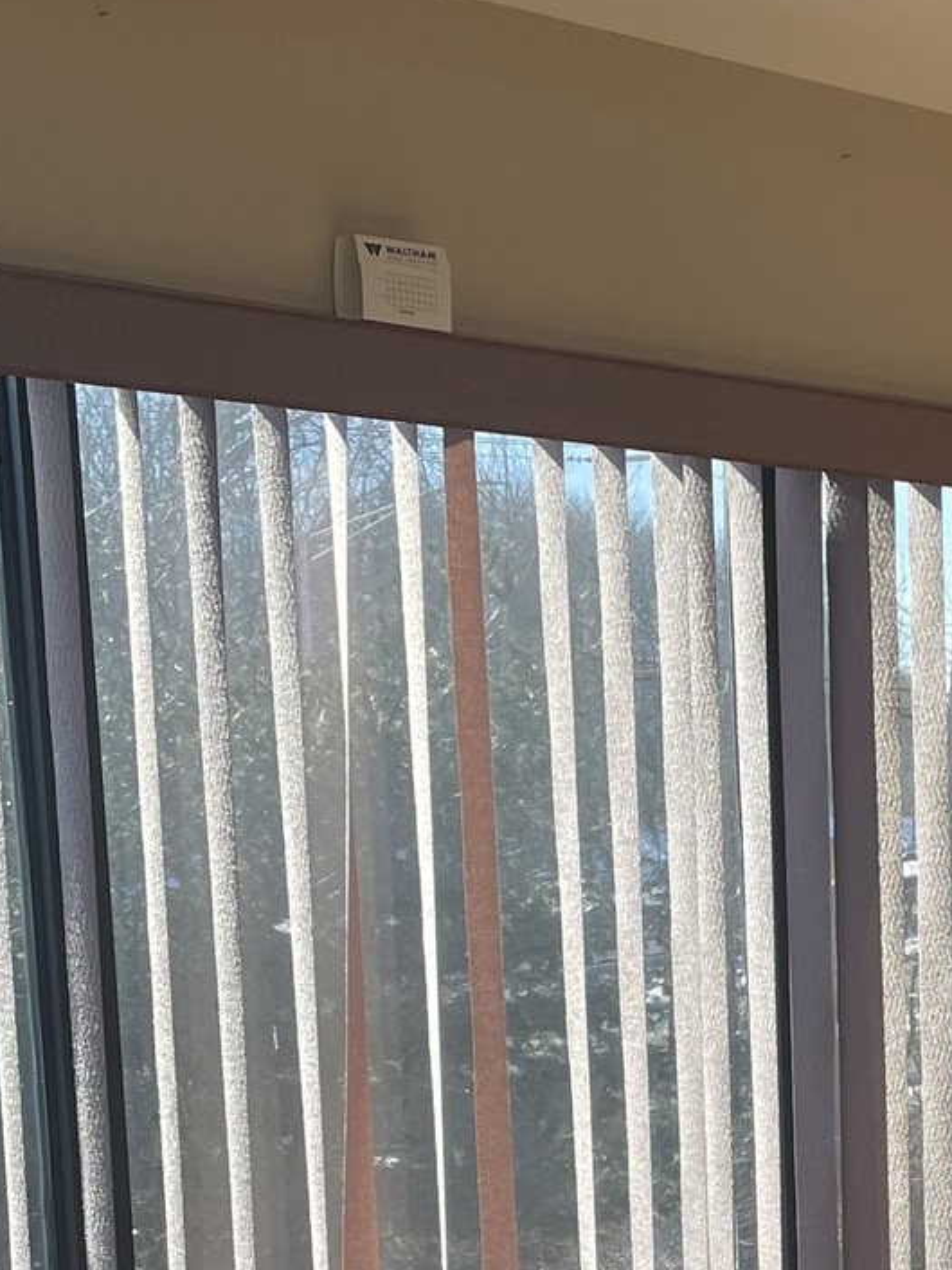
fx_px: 3116
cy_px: 1301
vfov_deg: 22.1
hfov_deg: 16.1
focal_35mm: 85
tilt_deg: -8.4
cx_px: 1370
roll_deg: +0.4
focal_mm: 4.2
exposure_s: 1/156
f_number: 1.6
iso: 32
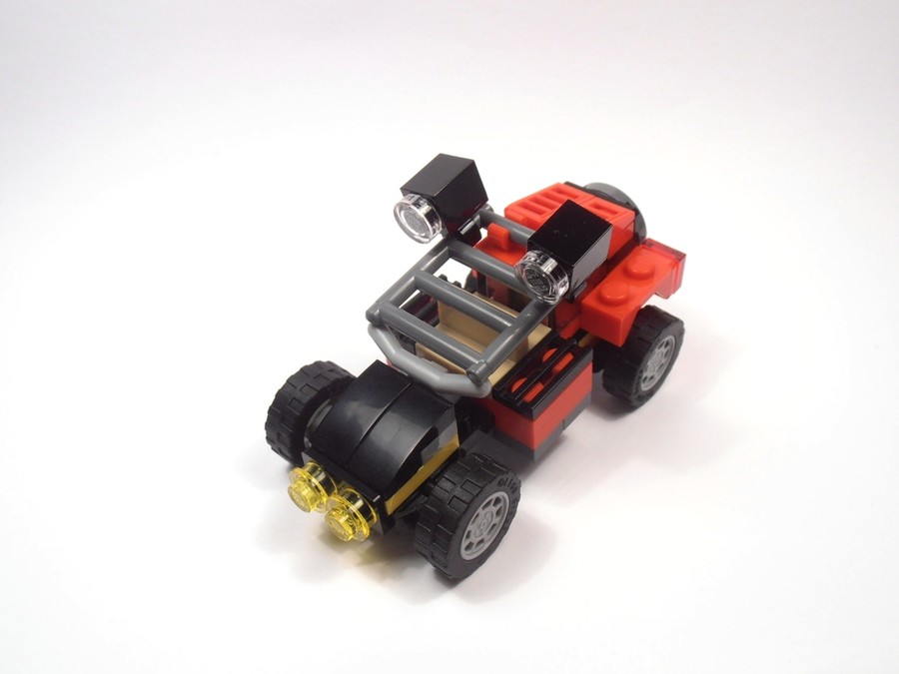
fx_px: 961
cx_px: 450
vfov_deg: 38.7
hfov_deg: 50.1
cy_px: 337
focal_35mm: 37
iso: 80
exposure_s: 1/80
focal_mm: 6.61
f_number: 3.9
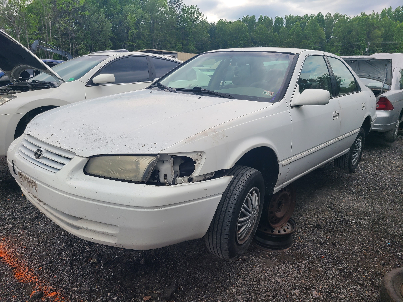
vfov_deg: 53.1
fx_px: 303
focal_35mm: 26
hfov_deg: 67.3
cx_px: 202
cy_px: 151
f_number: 1.8
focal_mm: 5.4
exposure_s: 1/1785
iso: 40
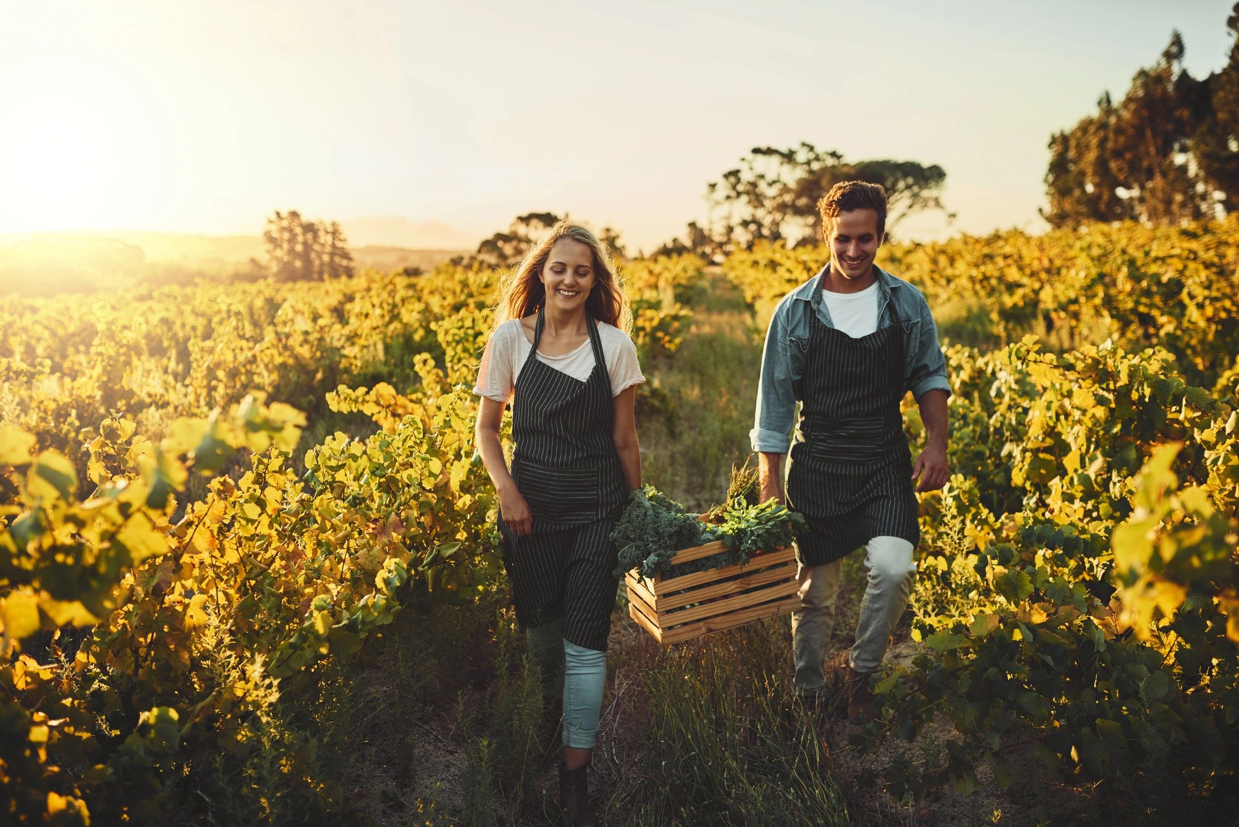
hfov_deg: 54.4
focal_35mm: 35
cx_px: 620
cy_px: 414
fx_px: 1205
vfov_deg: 37.9
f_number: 2.2
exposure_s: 1/1250
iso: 200
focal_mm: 35
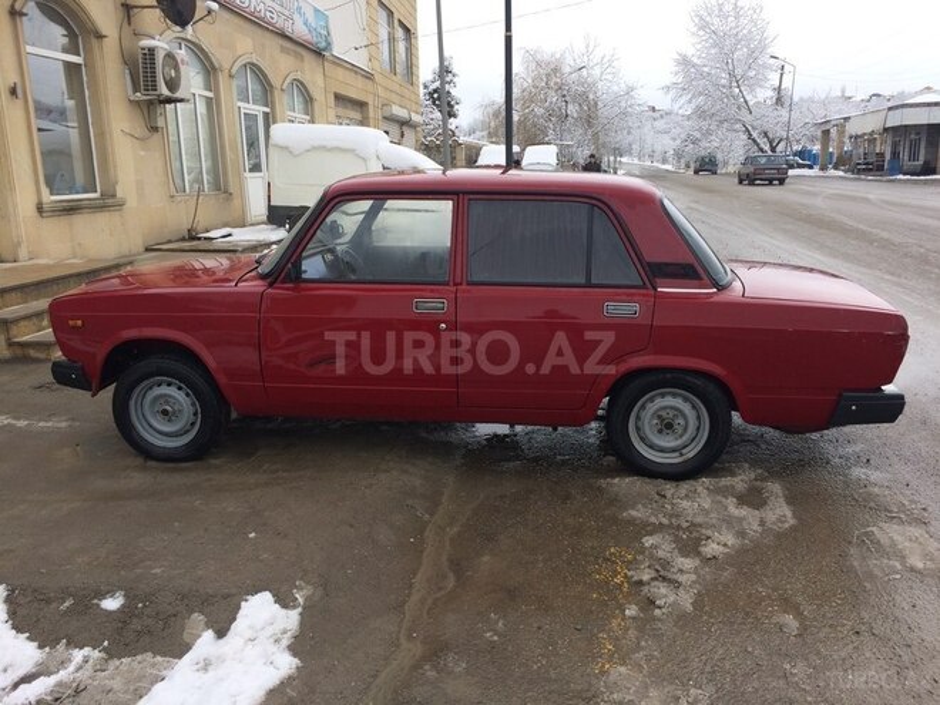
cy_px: 352
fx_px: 787
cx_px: 470
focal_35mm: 29
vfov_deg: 48.2
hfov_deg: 61.7
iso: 32
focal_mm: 4.15
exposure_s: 1/1140
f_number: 2.2
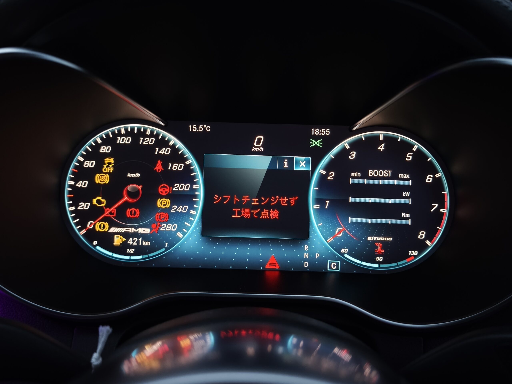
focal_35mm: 29
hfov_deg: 61.7
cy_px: 192
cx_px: 256
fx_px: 429
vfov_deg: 48.2
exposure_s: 1/18.3
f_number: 1.6
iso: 3200
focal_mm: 6.57
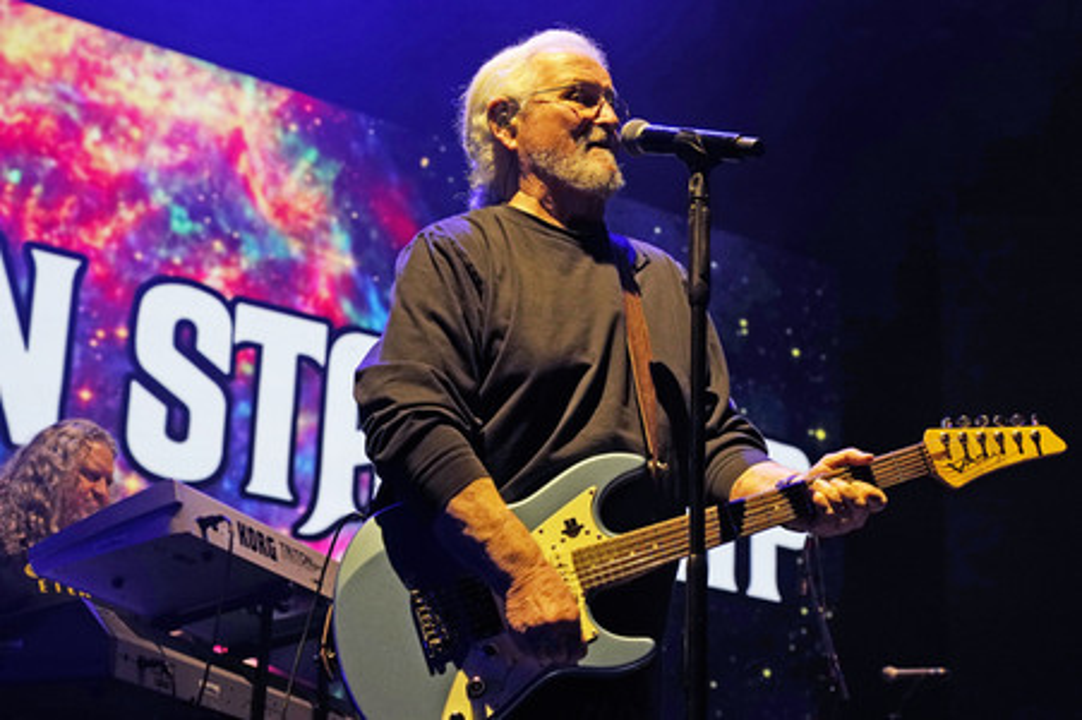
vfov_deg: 23.7
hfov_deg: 35.1
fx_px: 1712
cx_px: 541
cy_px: 360
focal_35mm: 57
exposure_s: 1/125
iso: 1600
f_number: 5.6
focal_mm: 57
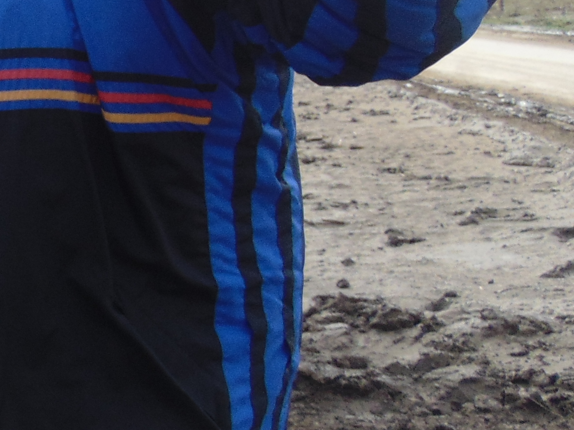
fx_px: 1426
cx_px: -291
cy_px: 161
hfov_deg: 19.7
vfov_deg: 17.1
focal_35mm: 86
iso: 80
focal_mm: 4.5
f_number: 3
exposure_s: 1/640
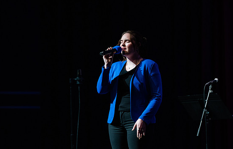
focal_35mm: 212
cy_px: 73
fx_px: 1357
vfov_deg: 6.3
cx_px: 120
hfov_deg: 9.8
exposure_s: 1/320
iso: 5000
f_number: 2.8
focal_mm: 200
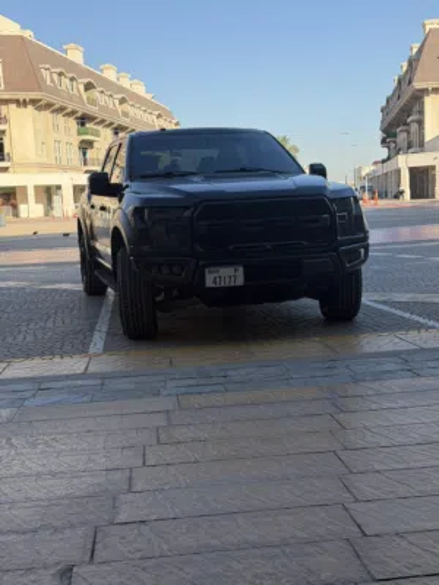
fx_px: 812
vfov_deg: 39.7
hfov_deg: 30.3
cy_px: 292
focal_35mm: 48
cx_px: 220
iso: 64
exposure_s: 1/2208
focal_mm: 6.76
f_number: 1.78
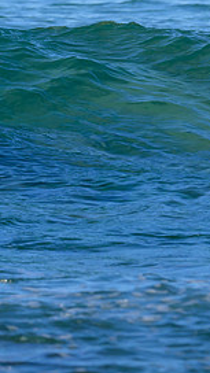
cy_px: 75
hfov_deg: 1.2
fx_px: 10018
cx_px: -127
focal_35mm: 1012
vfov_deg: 2.1
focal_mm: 330
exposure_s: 1/1600
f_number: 7.1
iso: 360
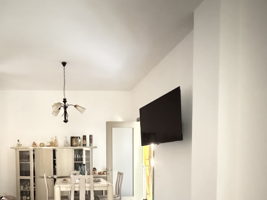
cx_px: 77
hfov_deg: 60.9
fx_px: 216
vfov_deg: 46.3
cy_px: 169
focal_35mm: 28
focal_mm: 2.22
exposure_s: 1/24
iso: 3200
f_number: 2.2
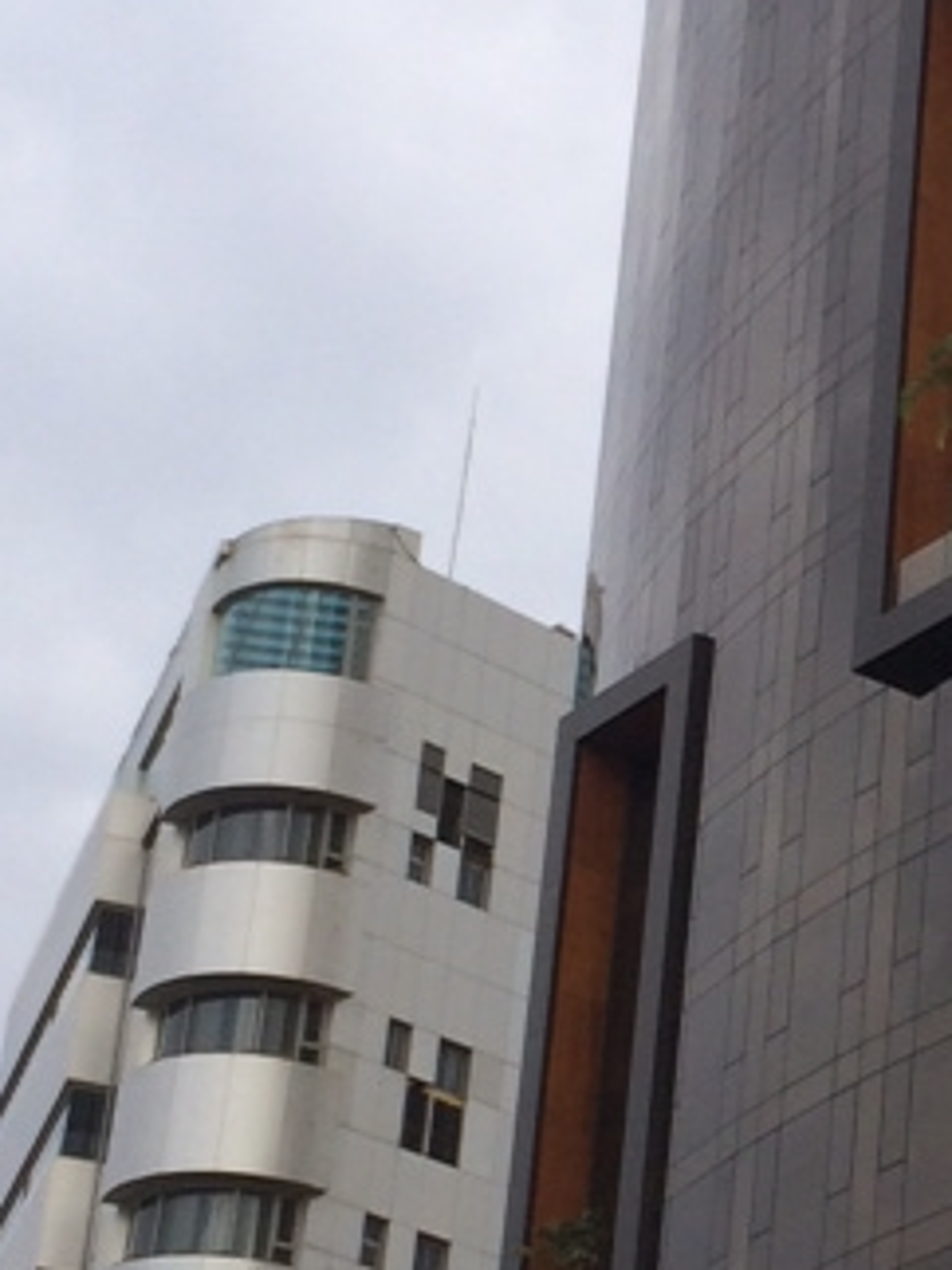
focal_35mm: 119
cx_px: 1180
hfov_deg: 12.1
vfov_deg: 16.5
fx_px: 4366
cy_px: 869
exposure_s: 1/1520
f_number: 2.2
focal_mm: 4.12
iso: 32
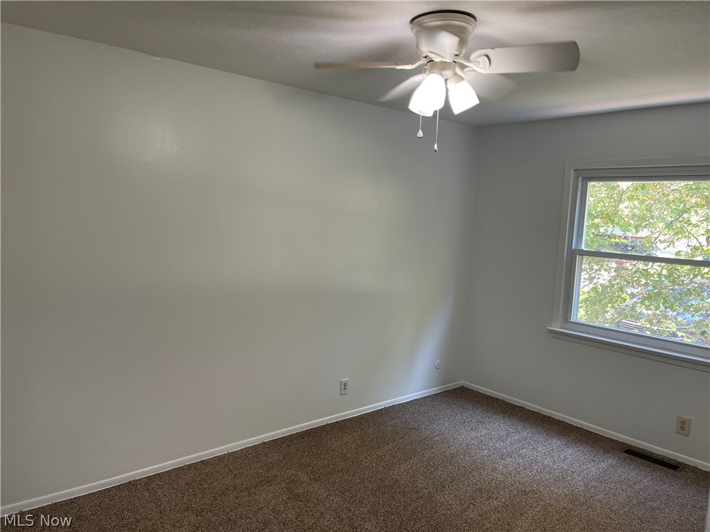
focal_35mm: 26
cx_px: 355
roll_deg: -3.2
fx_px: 533
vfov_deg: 53.1
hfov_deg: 67.3
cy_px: 266
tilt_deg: -6.0
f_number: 1.6
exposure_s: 1/60
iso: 80
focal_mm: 5.1
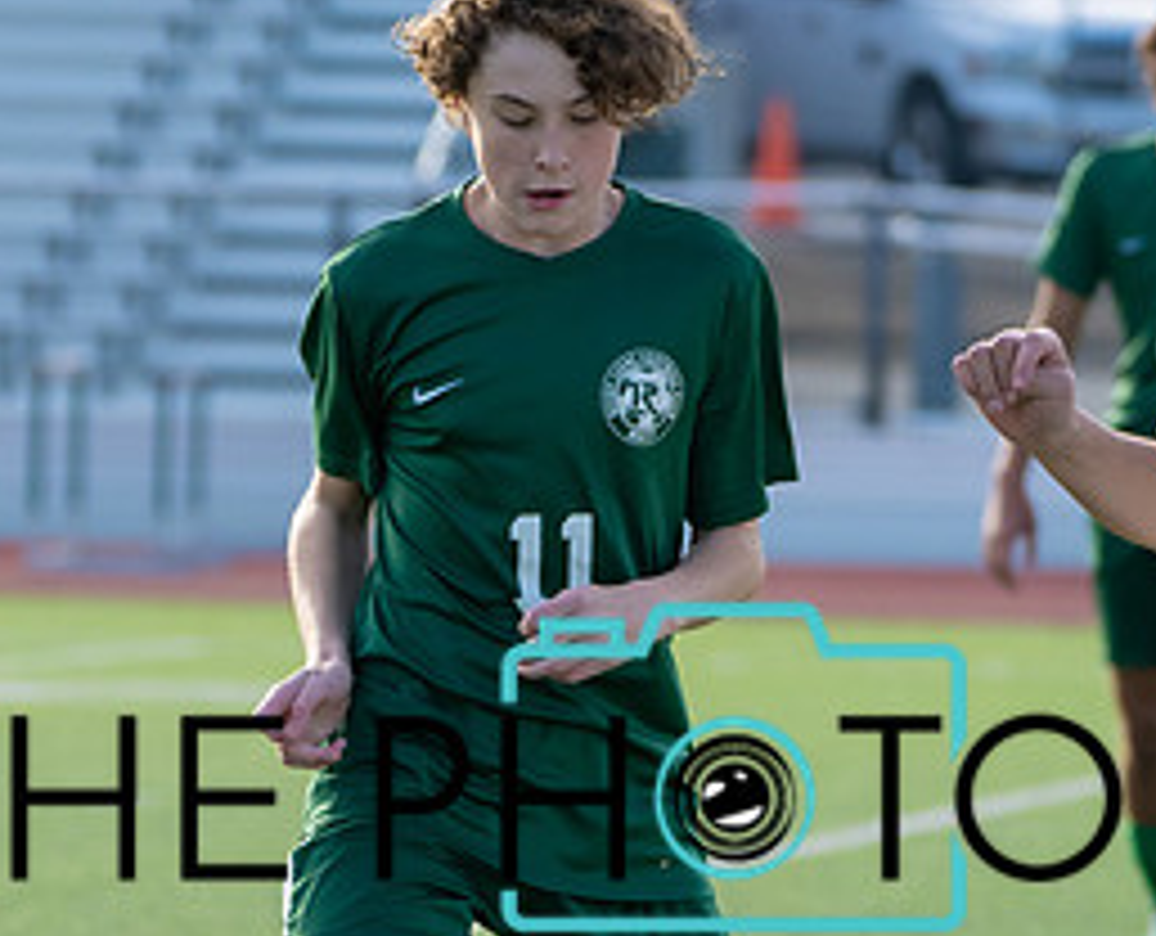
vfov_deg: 3.3
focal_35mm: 474
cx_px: 640
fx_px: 16291
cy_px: 833
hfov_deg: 4.1
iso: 800
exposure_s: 1/1250
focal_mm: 175
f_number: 5.6
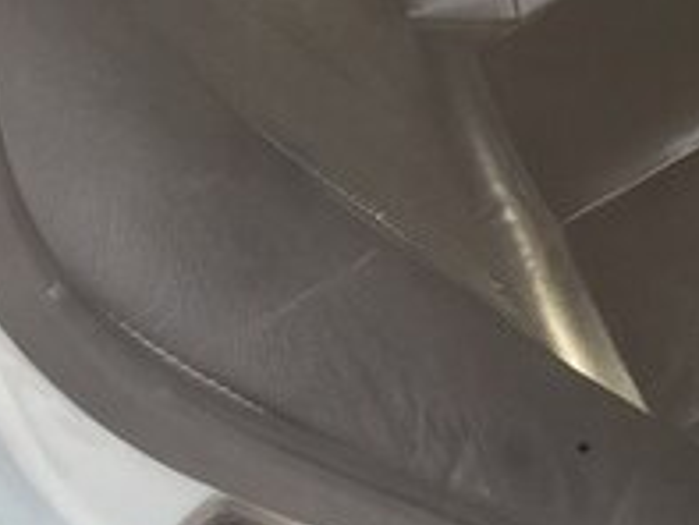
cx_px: 866
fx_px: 1960
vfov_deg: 14.6
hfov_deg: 19.0
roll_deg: +3.0
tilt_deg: -35.6
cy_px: -147
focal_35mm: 97
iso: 50
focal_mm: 4.15
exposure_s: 1/100
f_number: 2.2
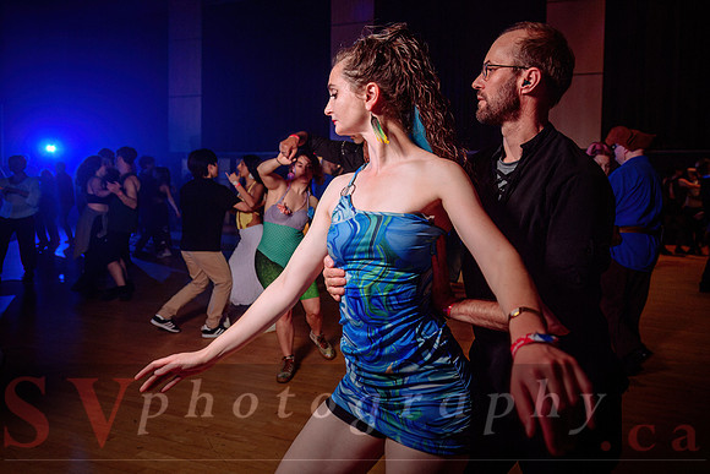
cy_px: 200
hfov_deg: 65.6
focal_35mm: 28
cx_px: 410
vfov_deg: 46.7
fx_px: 546
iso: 800
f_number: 2.8
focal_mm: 24
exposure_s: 1/50
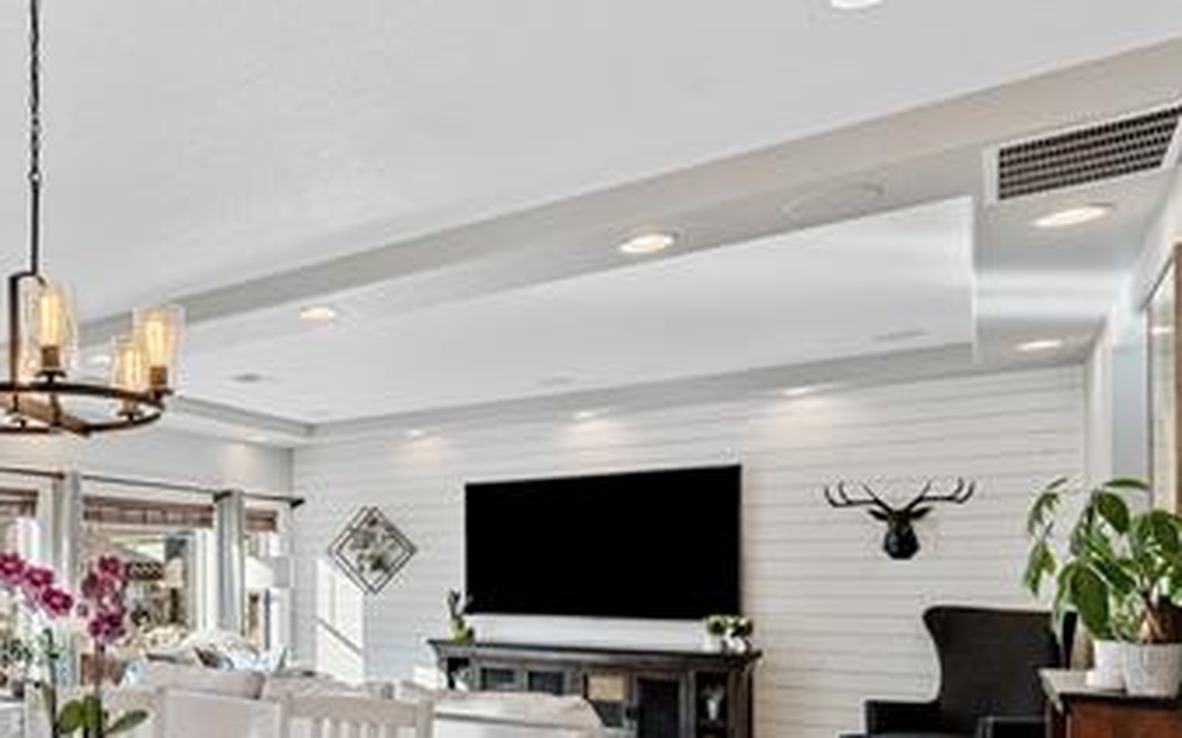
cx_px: 105
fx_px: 925
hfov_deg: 55.8
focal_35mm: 29
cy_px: 549
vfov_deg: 42.2
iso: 640
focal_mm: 14.9
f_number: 8
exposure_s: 1/200
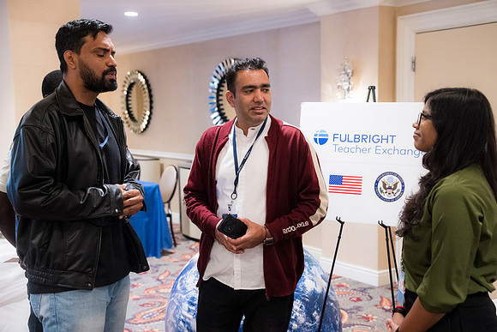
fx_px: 621
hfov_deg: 43.6
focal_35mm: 45
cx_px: 248
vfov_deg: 29.9
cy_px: 166
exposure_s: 1/160
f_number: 3.5
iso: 4500
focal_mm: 45
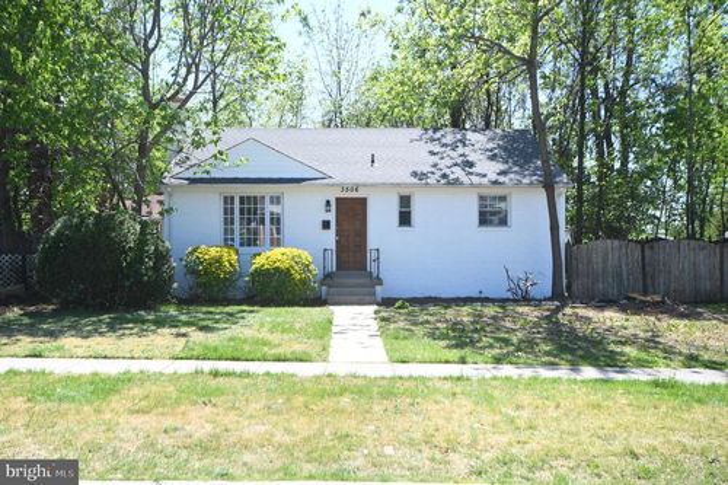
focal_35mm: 33
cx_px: 364
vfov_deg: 39.9
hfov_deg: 57.2
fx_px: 667
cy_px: 242
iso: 200
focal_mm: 22
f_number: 9
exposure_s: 1/160
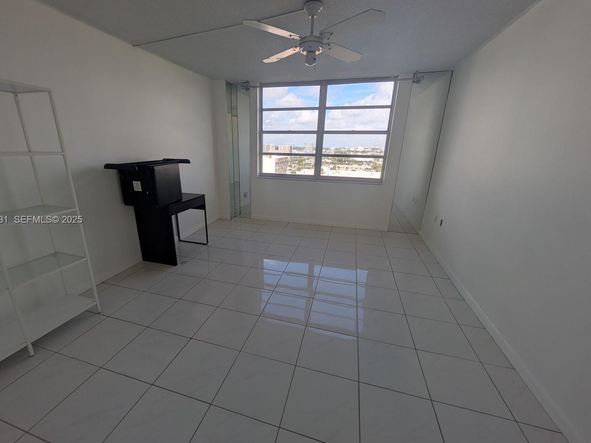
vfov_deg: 81.8
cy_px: 220
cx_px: 276
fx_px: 256
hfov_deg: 98.0
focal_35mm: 15
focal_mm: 1.83
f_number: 2.2
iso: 50
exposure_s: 1/1188
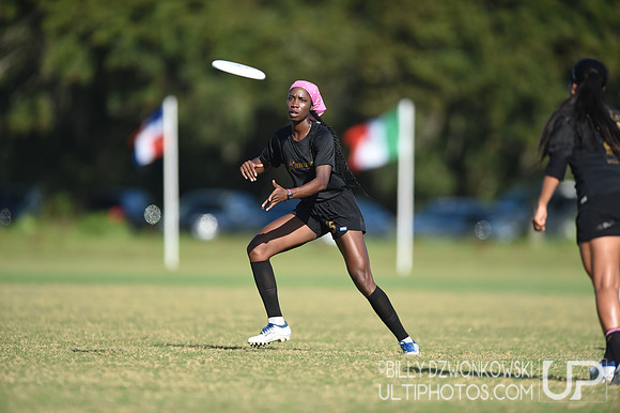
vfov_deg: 3.4
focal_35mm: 400
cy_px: 206
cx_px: 310
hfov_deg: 5.2
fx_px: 6885
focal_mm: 400
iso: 100
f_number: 2.8
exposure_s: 1/1600
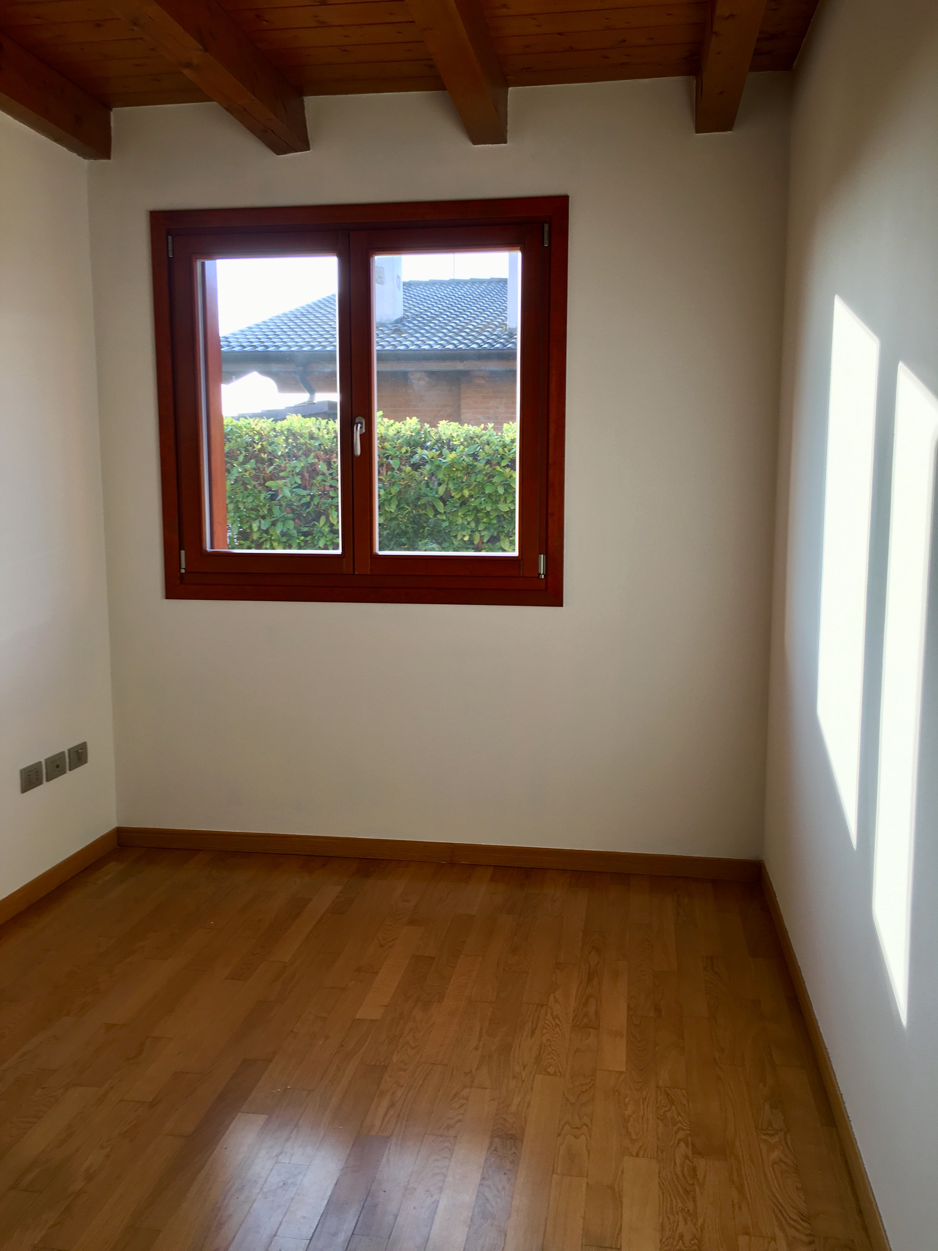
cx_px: 469
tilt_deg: -5.3
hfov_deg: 48.2
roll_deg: +0.3
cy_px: 626
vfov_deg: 61.7
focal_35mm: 29
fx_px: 1048
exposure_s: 1/111
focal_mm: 4.15
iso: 25
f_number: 2.2
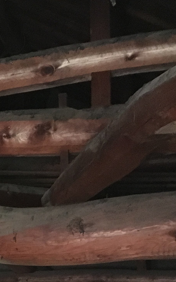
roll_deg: -0.9
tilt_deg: +6.4
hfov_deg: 13.3
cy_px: 275
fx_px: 652
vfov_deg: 23.4
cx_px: -171
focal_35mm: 85
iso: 640
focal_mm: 4.15
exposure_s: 1/15
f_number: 2.2
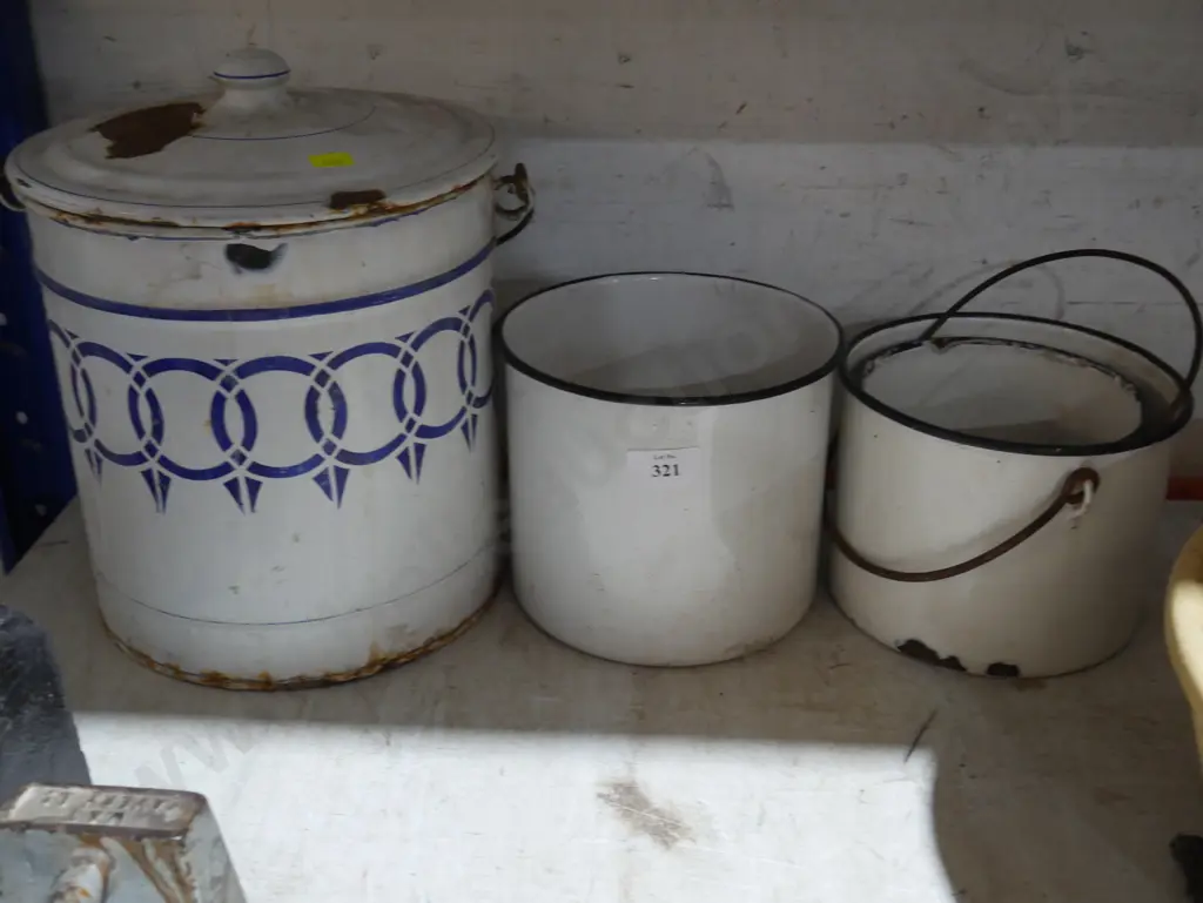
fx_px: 1391
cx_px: 602
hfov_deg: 46.8
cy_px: 452
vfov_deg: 36.0
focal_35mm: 40
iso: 1250
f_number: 4.4
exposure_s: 1/60
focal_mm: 20
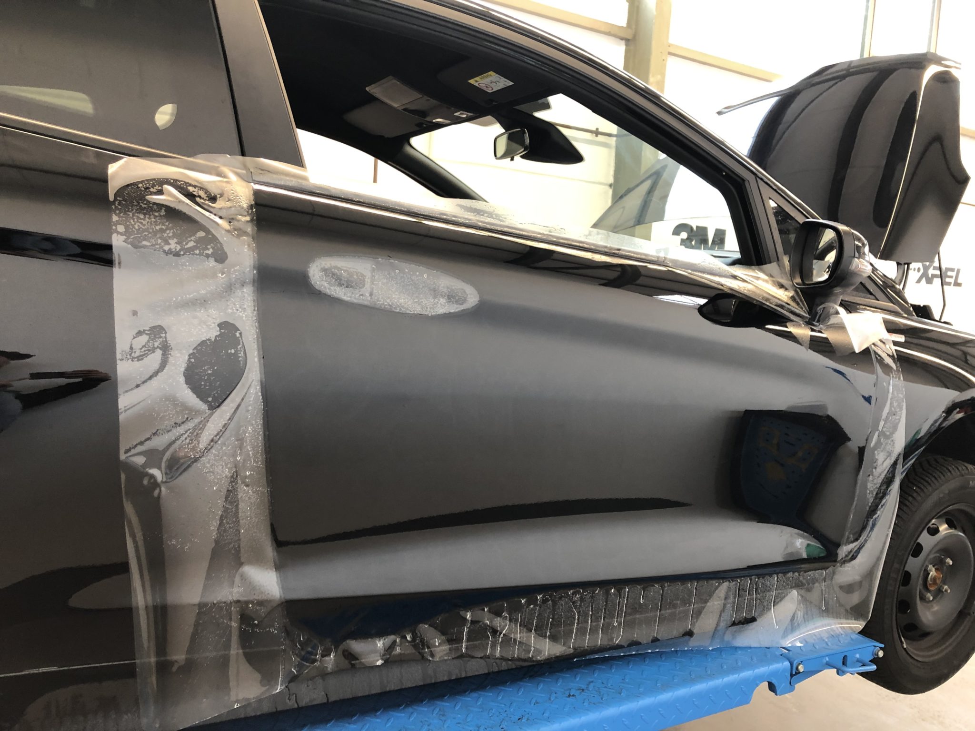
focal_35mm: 28
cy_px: 366
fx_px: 789
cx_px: 488
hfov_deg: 63.4
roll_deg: -3.7
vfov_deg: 49.7
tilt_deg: -4.7
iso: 50
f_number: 1.8
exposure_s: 1/17
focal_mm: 4
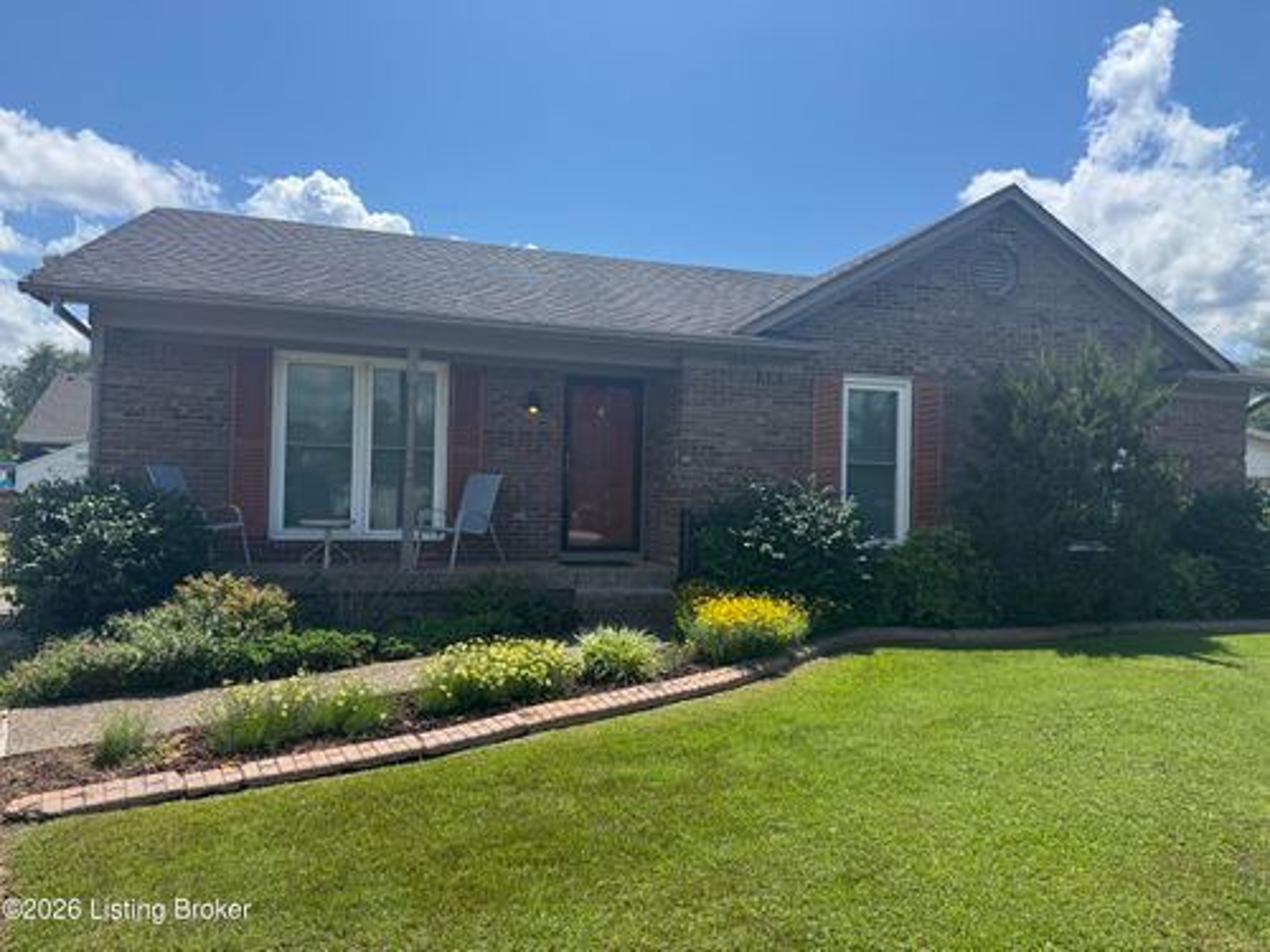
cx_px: 635
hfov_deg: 71.6
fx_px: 881
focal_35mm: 24
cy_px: 476
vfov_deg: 56.8
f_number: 1.78
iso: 80
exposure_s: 1/4608
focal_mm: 6.76
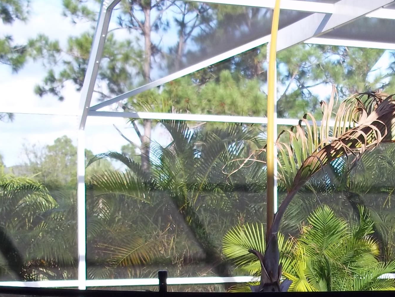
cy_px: 269
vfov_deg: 17.9
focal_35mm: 81
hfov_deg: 23.7
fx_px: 924
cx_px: 319
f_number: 3.1
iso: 80
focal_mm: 6.5
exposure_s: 1/250
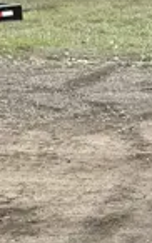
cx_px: 354
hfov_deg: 8.8
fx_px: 897
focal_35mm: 135
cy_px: 168
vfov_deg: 15.4
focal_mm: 3
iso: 25
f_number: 1.8
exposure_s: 1/348
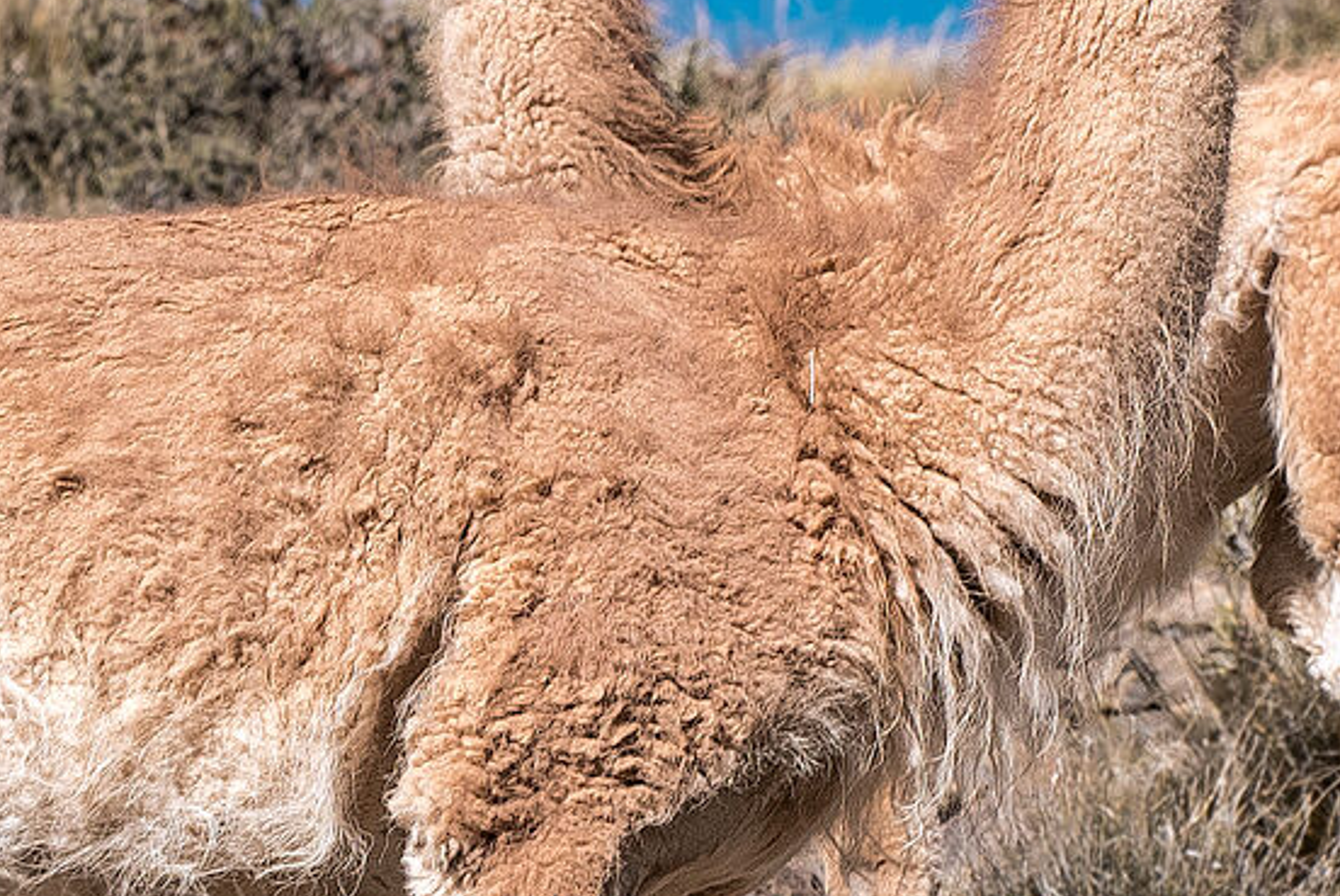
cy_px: 119
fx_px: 32371
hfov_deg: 2.4
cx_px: 1719
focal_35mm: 869
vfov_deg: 1.6
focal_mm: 200
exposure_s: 1/500
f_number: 9
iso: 200
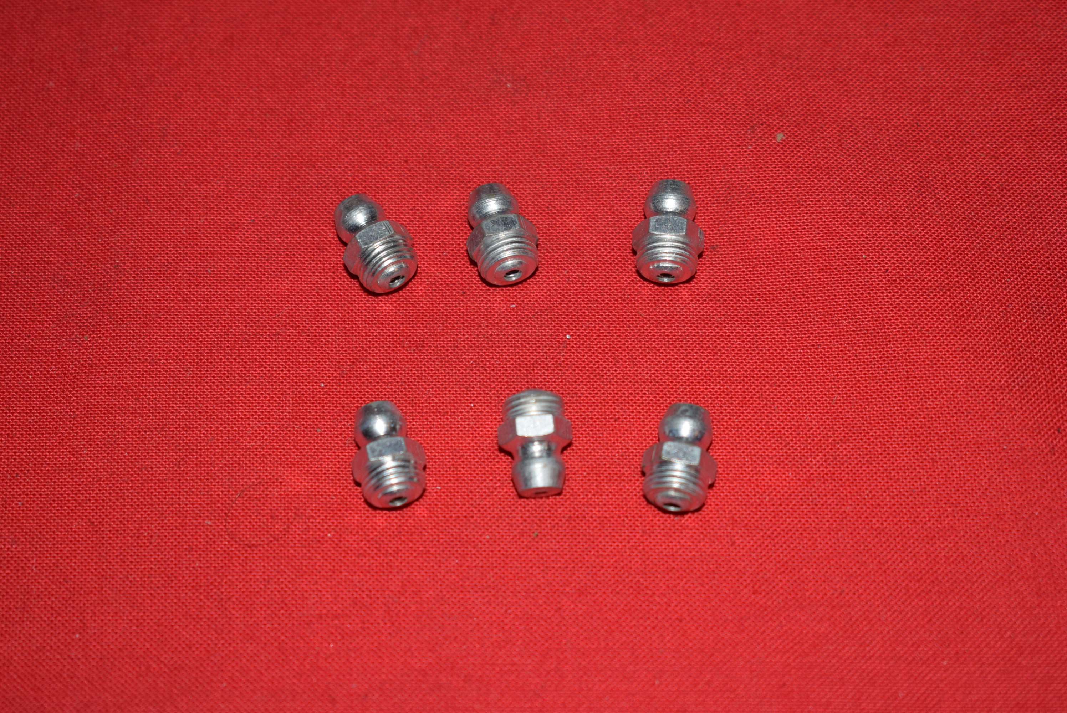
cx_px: 534
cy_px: 356
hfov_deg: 24.6
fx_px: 2447
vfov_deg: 16.6
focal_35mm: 82
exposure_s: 1/200
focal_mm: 55
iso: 400
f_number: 5.6
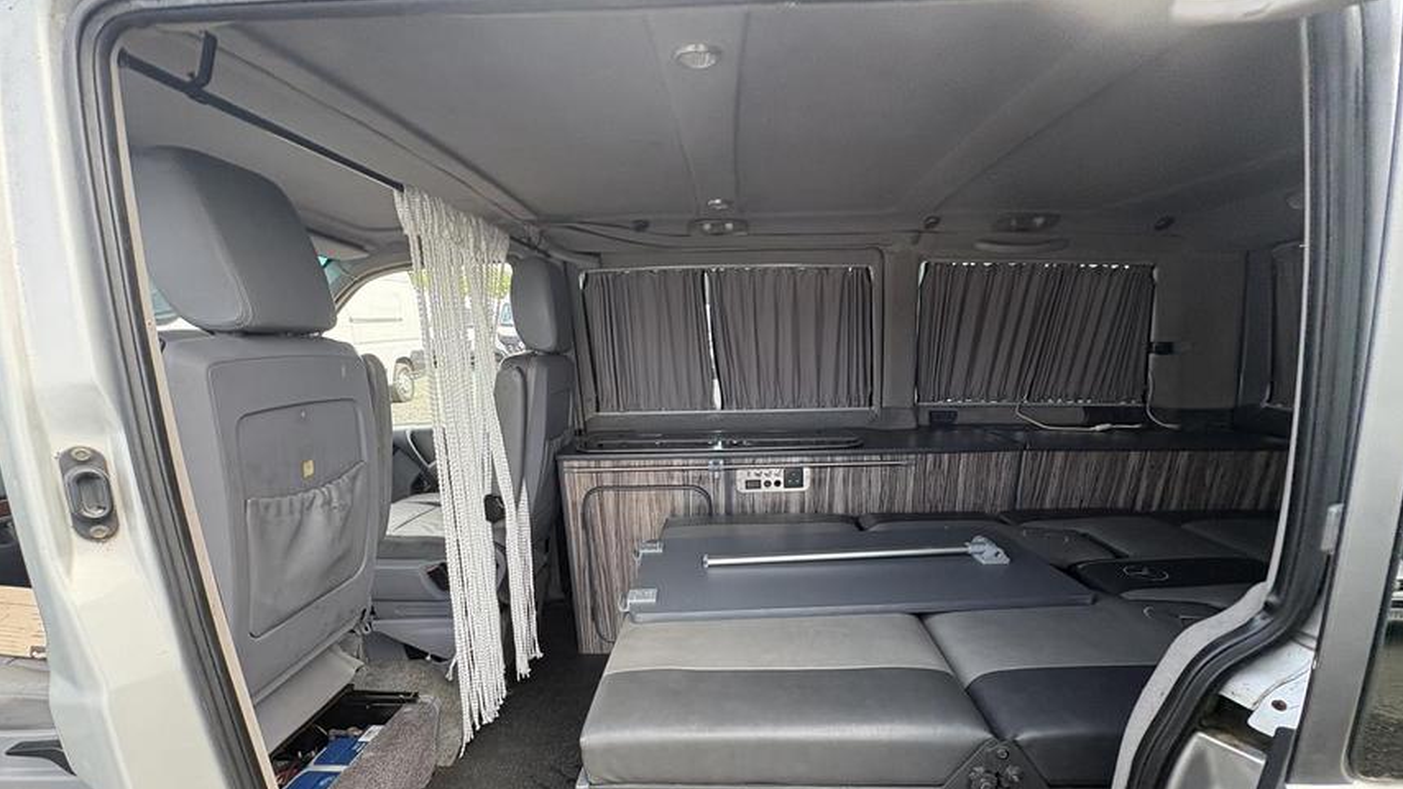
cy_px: 539
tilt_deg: -7.9
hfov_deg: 99.4
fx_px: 595
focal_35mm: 16
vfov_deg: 64.9
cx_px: 708
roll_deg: -2.9
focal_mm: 2.22
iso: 100
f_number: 2.2
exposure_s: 1/136
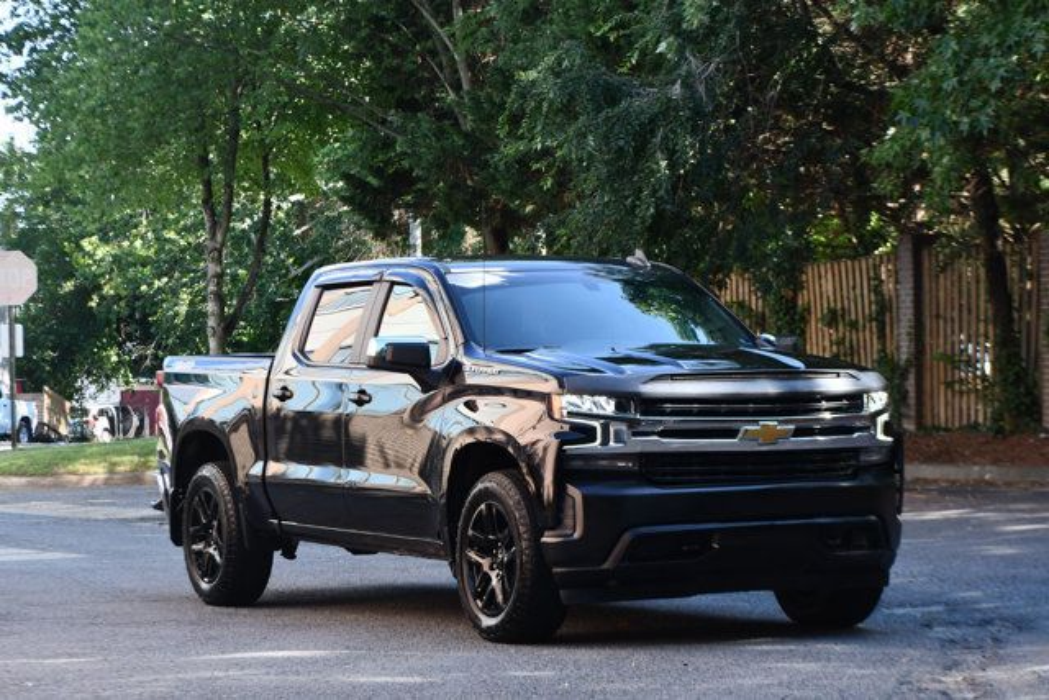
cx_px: 524
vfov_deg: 13.0
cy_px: 350
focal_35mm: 105
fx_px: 3060
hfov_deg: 19.5
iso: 320
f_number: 5.6
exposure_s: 1/250
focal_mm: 70
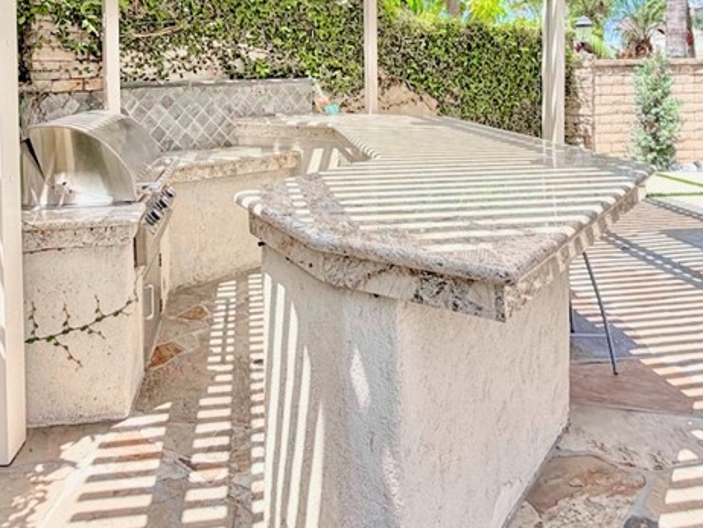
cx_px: 335
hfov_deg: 58.3
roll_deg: +0.4
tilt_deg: -0.8
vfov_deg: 42.9
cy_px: 87
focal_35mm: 31
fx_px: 630
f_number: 2.2
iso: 40
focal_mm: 2.22
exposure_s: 1/770
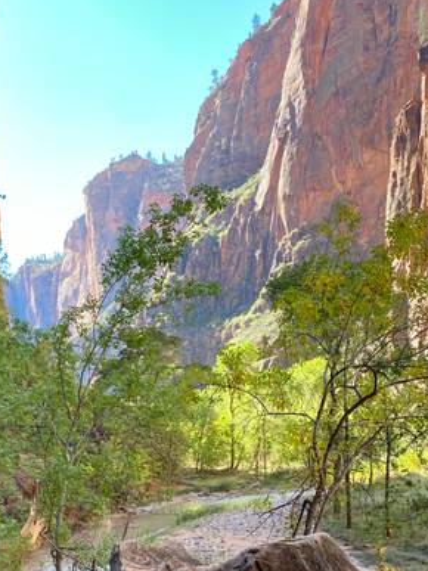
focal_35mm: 43
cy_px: 443
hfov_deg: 33.3
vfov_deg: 42.2
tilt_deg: +0.2
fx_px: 709
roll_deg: +5.0
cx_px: 151
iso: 32
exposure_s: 1/174
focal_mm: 4.25
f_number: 1.8
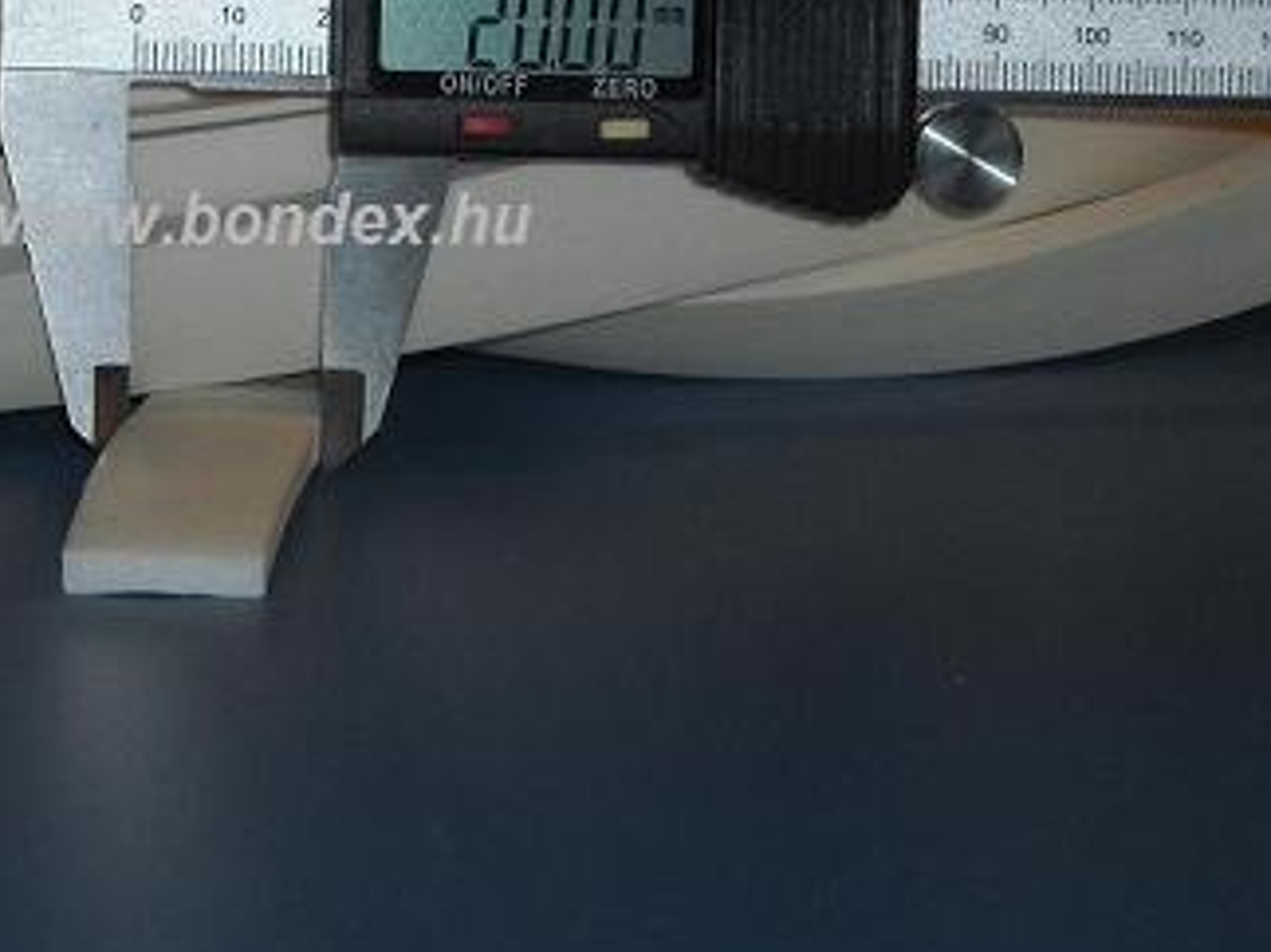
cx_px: 305
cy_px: 285
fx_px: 5909
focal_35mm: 161
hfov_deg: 12.2
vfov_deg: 9.2
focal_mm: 17.1
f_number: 4.7
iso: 200
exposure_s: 1/125
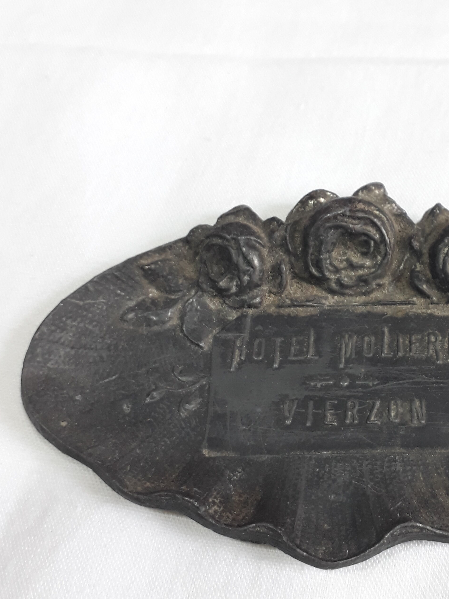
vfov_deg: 42.9
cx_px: 348
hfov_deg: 32.1
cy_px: 280
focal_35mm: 44
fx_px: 761
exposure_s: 1/33
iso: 100
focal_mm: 3.6
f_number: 1.9
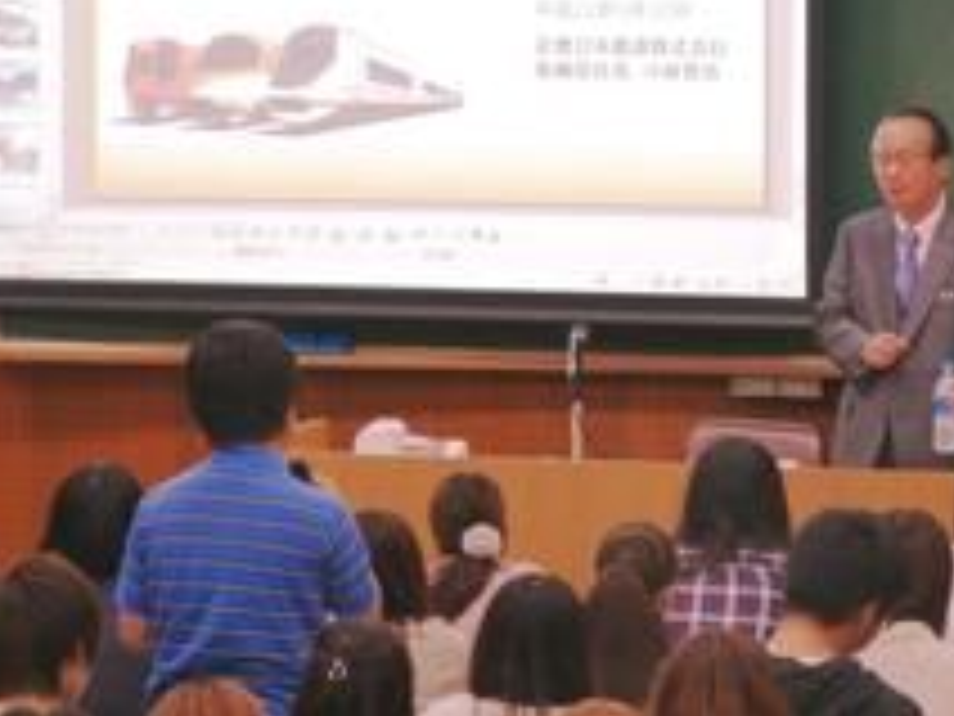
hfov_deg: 10.2
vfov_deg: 7.7
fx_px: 5319
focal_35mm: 193
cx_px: 495
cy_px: 131
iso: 125
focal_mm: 20.8
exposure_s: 1/20
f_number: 3.6
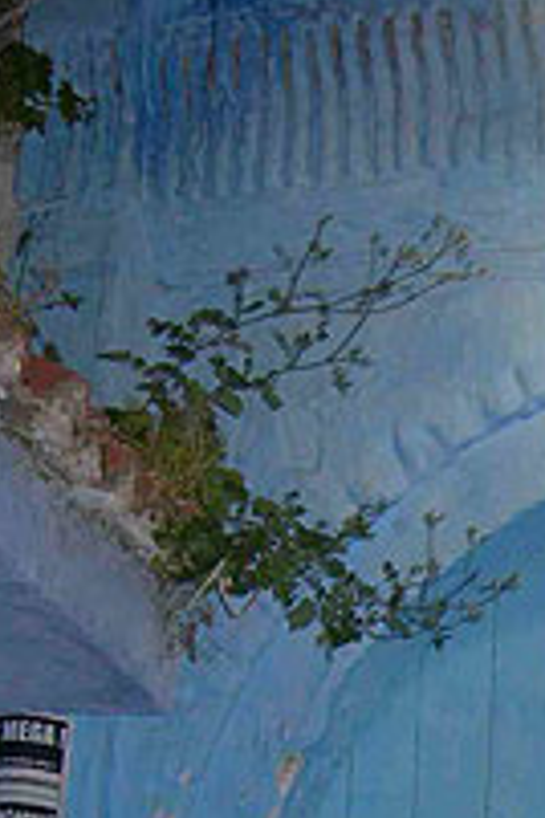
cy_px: 1017
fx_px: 2316
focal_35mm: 102
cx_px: 740
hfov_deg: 12.9
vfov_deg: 18.8
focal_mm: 7.8
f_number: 2.8
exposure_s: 1/60.1
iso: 179
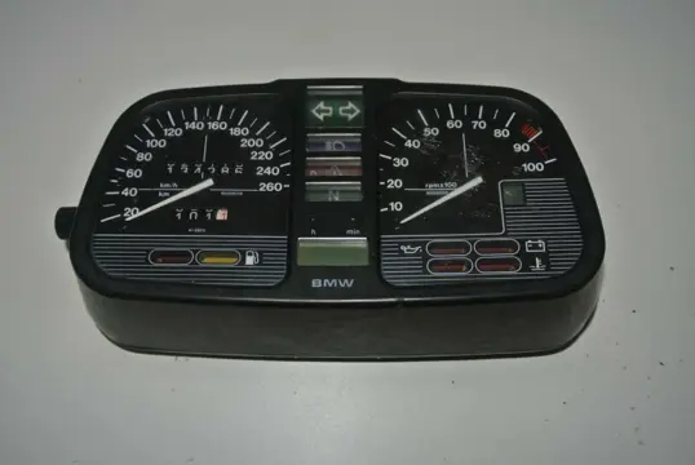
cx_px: 348
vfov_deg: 37.0
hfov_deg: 53.1
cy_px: 232
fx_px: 696
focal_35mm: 36
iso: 200
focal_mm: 13.6
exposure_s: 1/60
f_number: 4
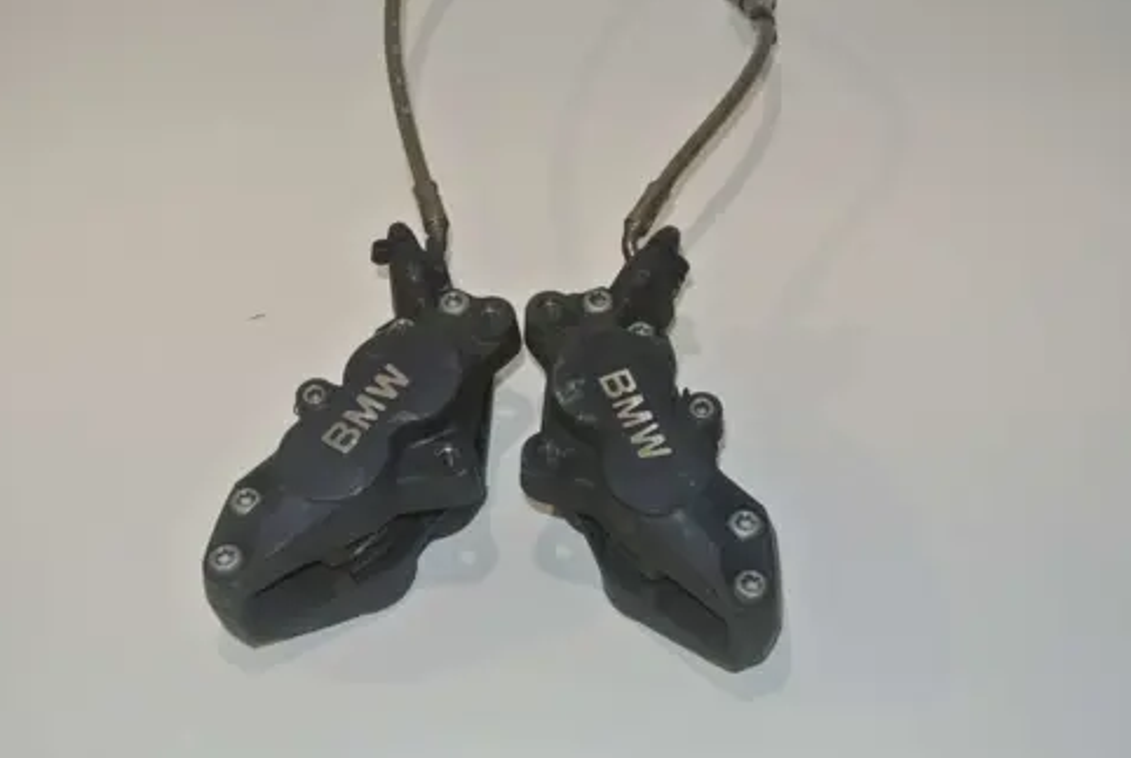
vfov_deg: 23.5
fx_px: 1825
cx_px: 568
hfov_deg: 34.4
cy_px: 345
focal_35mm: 58
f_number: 4.8
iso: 200
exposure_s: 1/60
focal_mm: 19.6
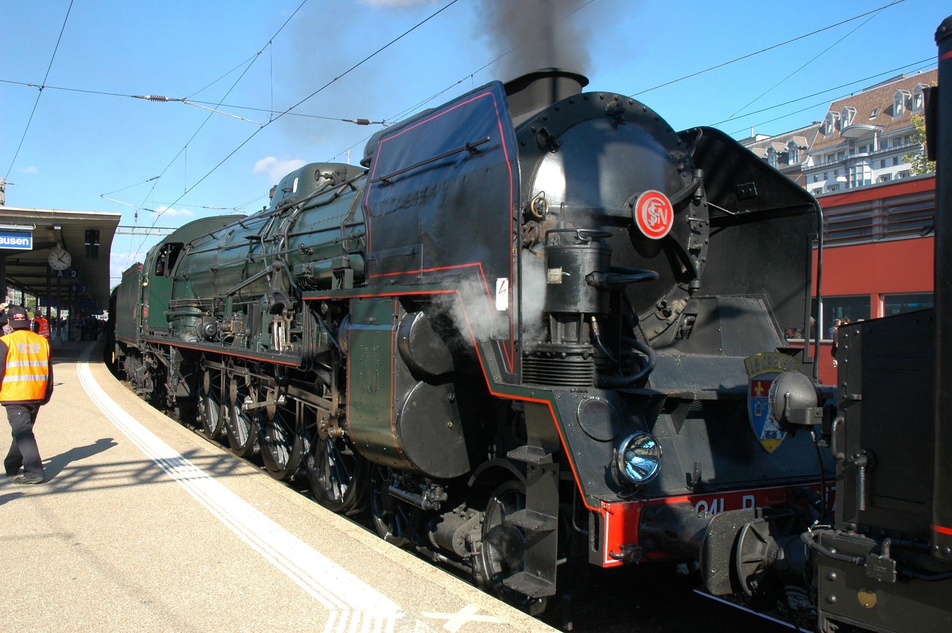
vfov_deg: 39.9
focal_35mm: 33
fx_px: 872
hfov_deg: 57.3
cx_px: 476
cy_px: 316
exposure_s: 1/250
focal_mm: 22
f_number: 8
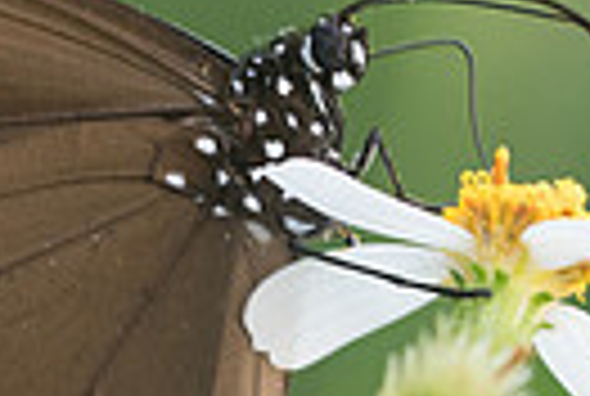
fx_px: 16328
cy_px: 335
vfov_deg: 1.4
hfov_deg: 2.1
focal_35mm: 994
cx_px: -90
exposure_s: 1/500
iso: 800
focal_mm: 150
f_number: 5.6
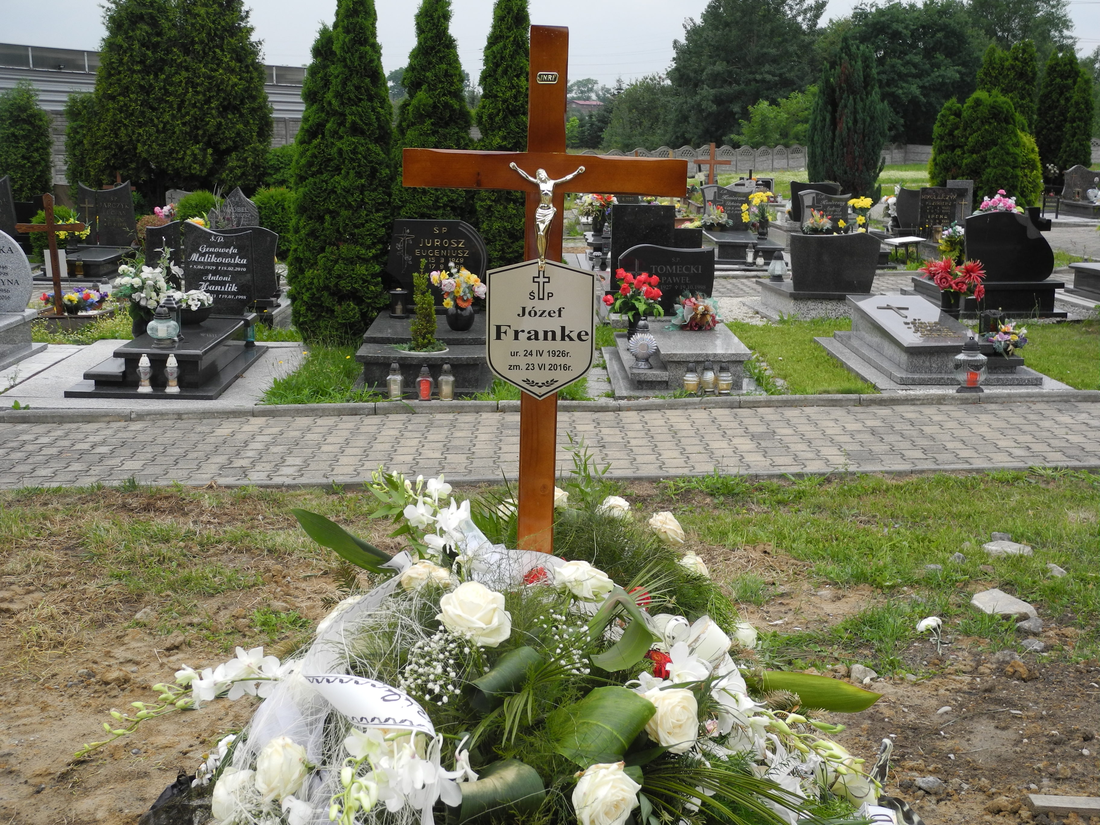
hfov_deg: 45.8
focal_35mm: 41
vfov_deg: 35.1
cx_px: 550
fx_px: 1303
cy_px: 412
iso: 100
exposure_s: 1/640
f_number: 3.2
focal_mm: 8.8
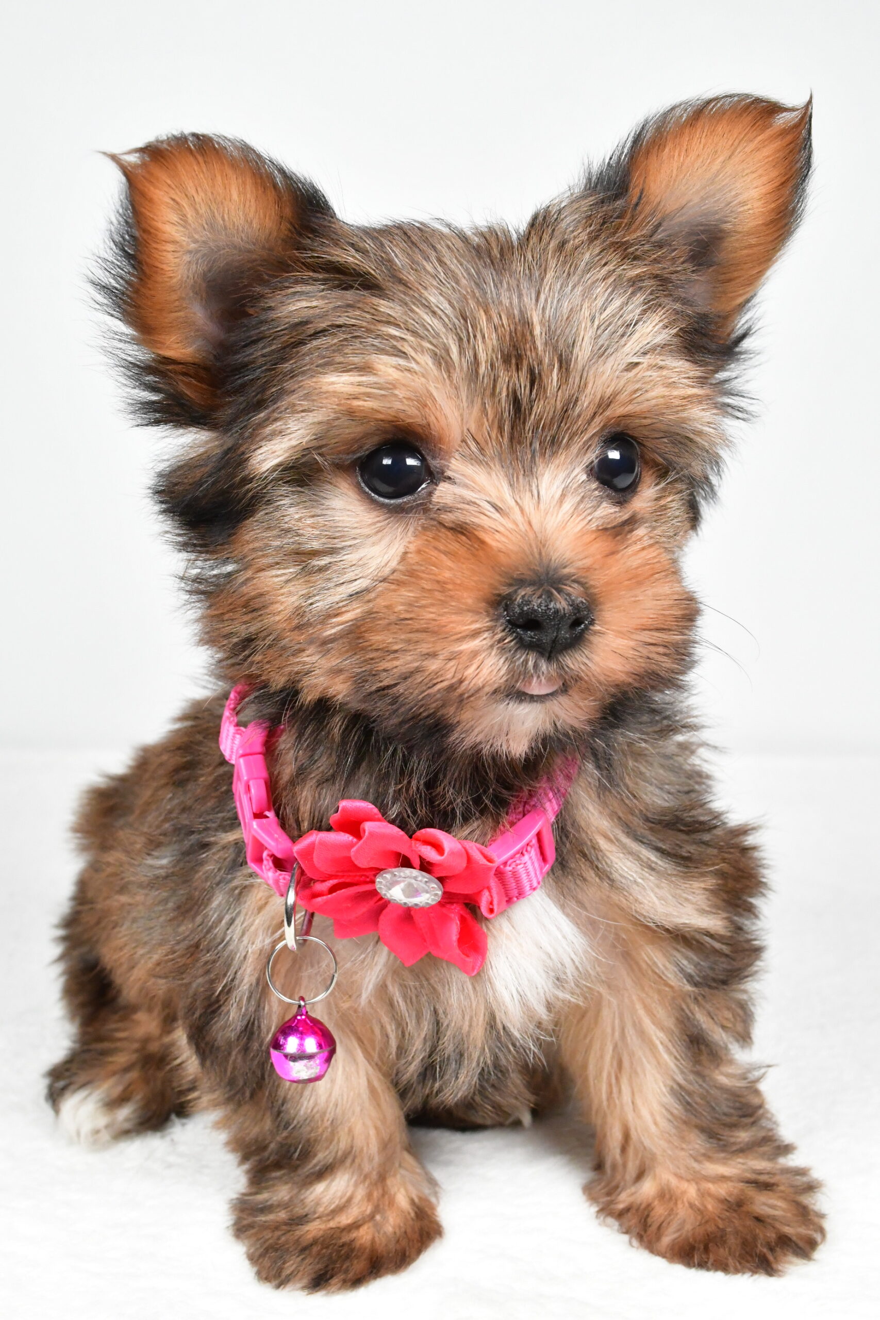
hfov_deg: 31.9
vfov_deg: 46.4
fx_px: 1540
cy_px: 660
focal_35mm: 42
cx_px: 440
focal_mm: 28
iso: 5000
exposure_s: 1/500
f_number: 11
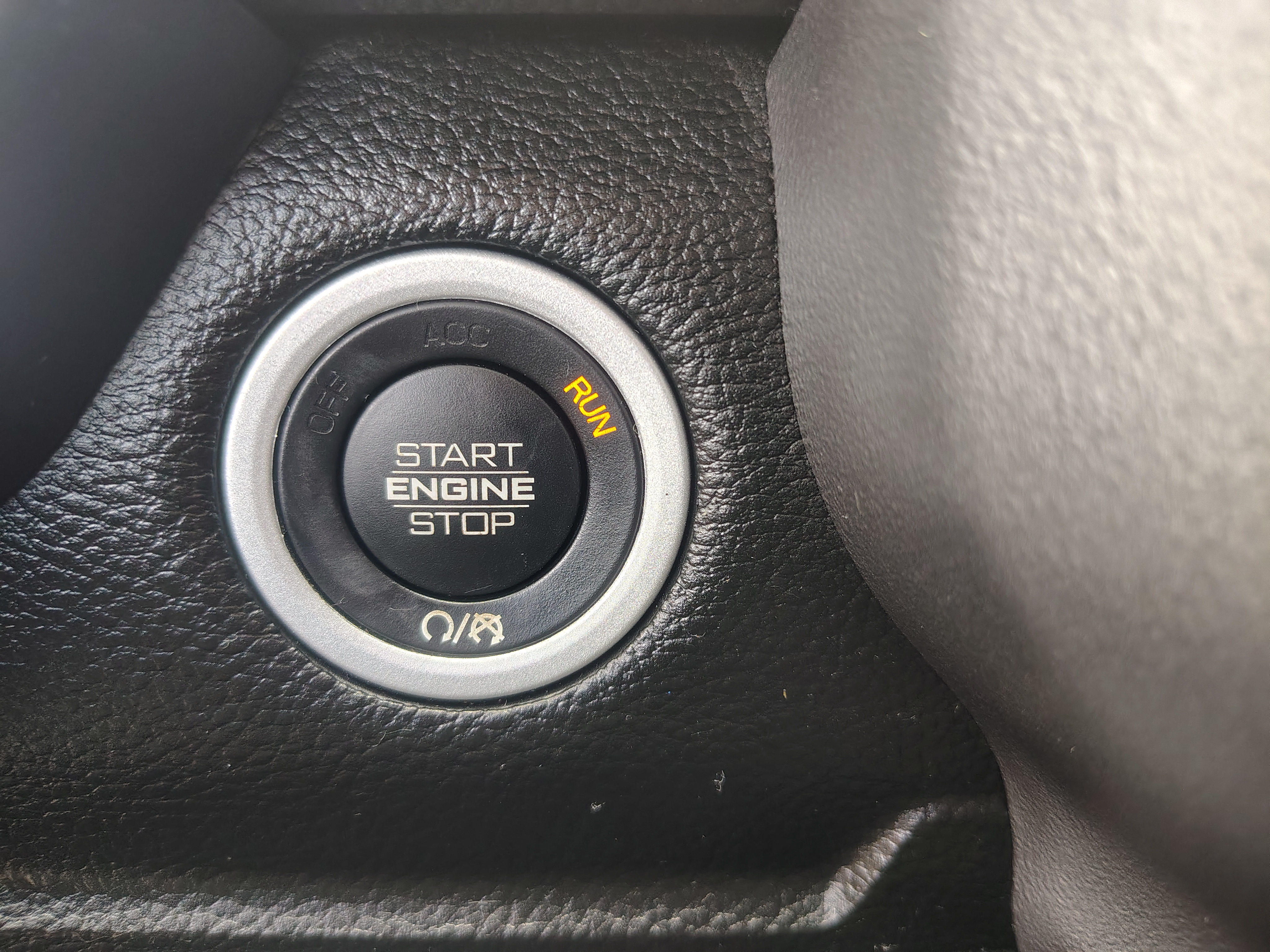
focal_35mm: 24
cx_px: 635
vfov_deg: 56.8
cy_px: 476
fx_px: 881
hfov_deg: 71.6
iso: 1159
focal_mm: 5.56
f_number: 1.8
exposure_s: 1/114
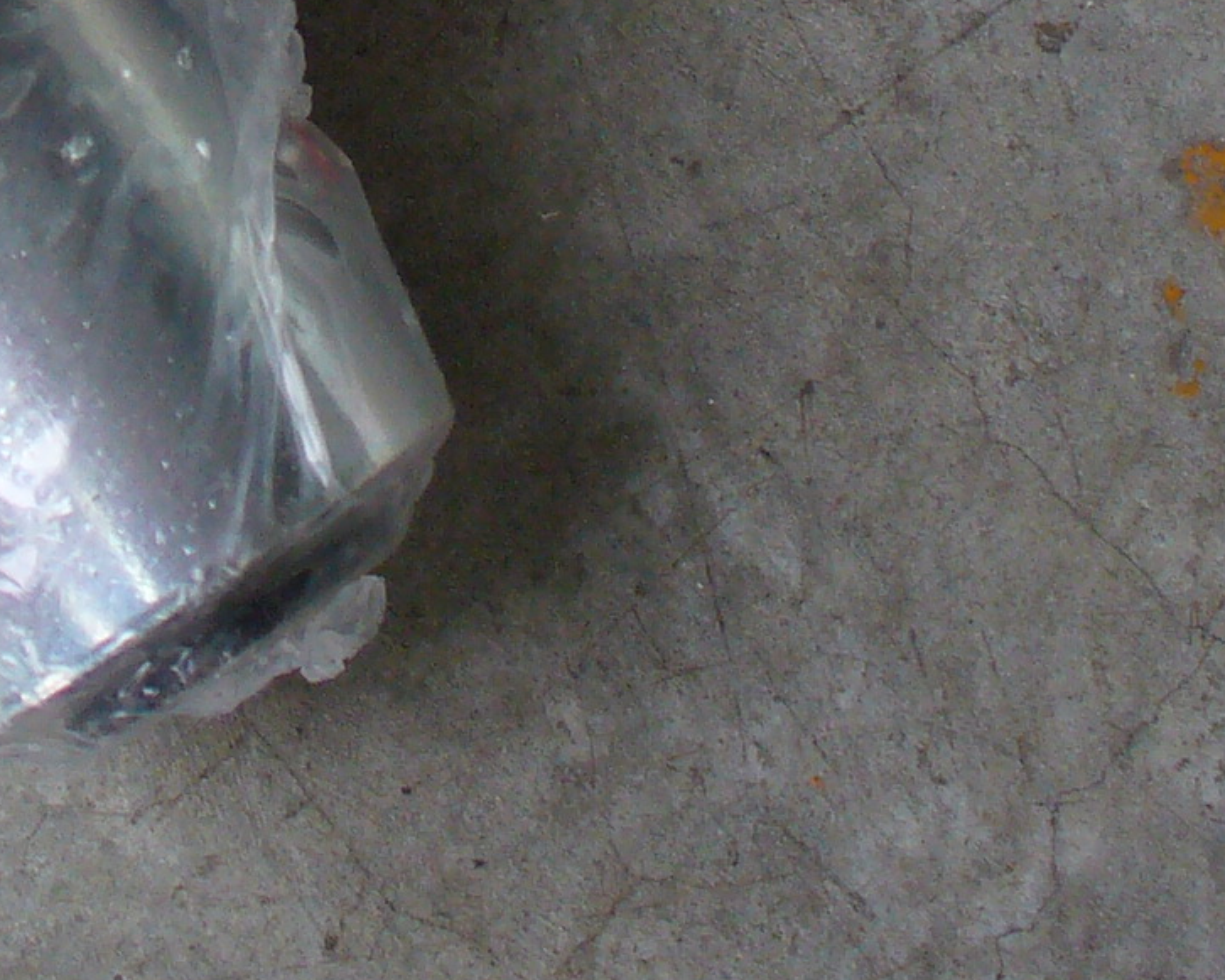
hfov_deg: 13.6
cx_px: 96
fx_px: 5076
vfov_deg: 10.5
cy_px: -698
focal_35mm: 140
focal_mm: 6.1
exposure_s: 1/50
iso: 100
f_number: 2.8
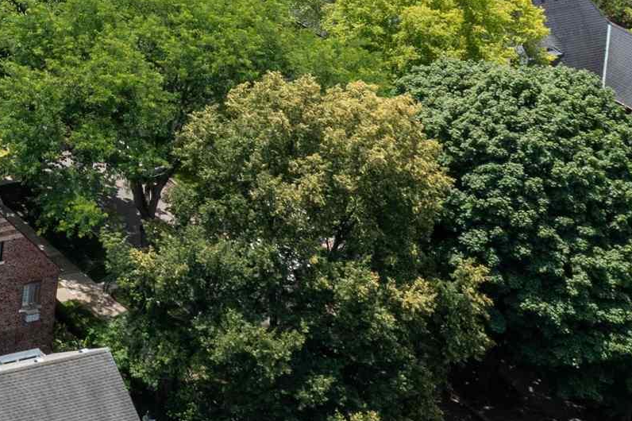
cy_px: -207
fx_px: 1895
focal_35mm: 108
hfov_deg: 16.4
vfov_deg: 12.1
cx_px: -442
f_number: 5.6
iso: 100
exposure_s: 1/400
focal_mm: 10.26
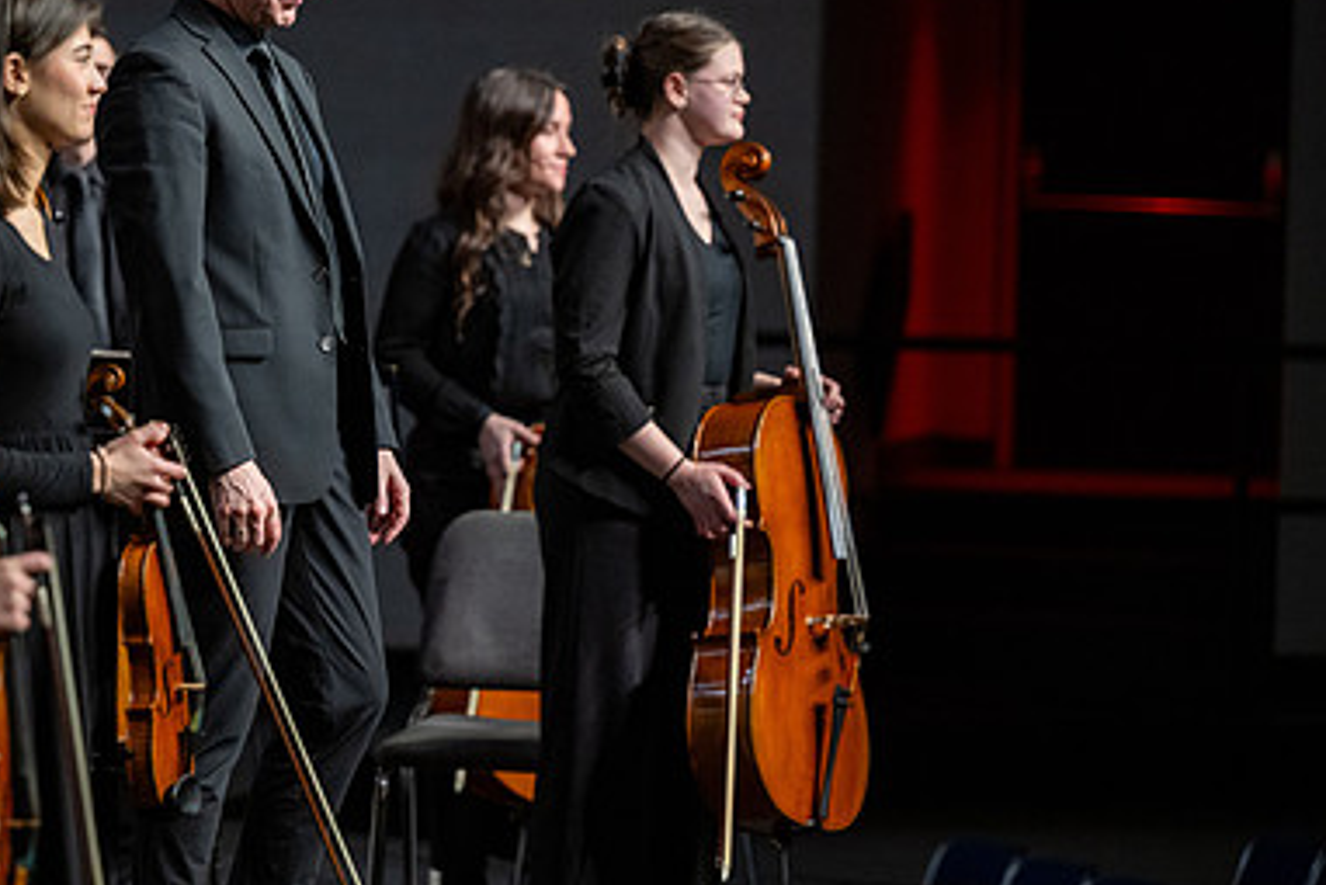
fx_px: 7553
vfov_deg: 6.7
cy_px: 286
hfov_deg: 10.0
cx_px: 399
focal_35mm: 205
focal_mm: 135
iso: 1600
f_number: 2.8
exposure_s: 1/400
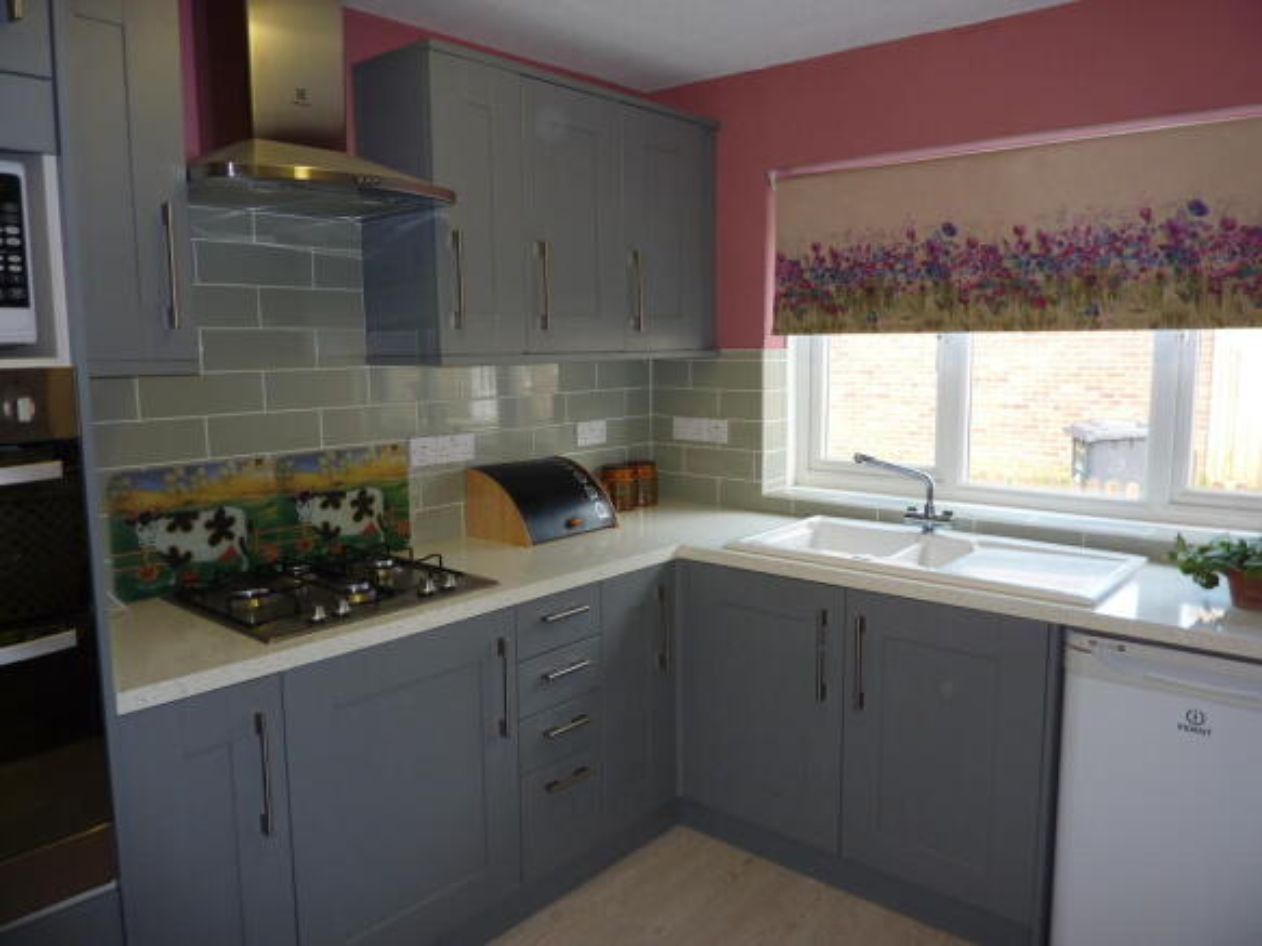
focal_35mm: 25
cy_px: 473
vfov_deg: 54.9
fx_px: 911
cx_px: 631
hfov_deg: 69.4
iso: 100
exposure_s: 1/30
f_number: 3.3
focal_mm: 4.1
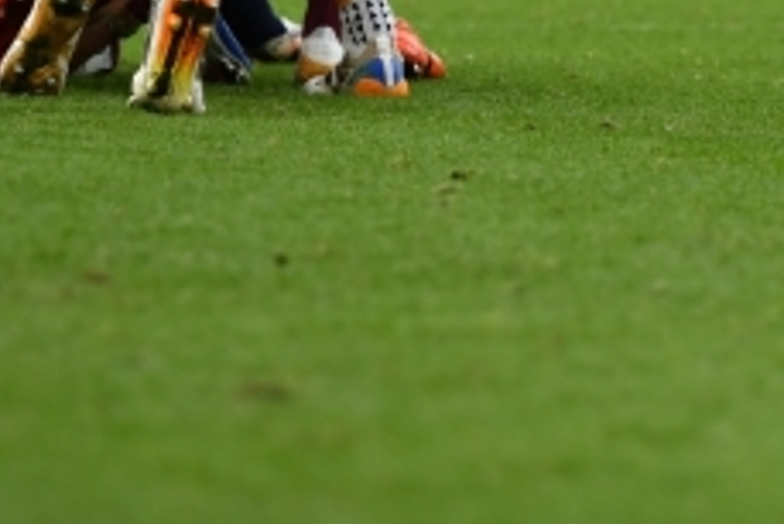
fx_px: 18239
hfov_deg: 2.5
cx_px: 1082
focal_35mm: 837
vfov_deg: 1.6
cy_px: -361
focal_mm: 160
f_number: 2.8
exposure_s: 1/1000
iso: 280
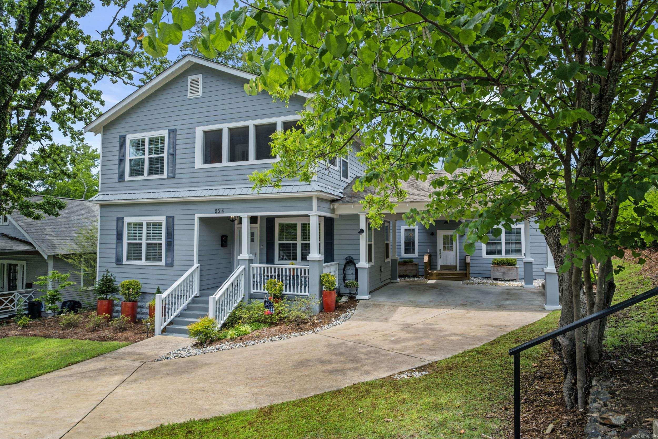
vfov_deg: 57.2
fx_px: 402
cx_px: 329
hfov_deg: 78.6
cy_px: 220
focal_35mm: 22
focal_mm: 14.5
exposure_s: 1/60
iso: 400
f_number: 7.1
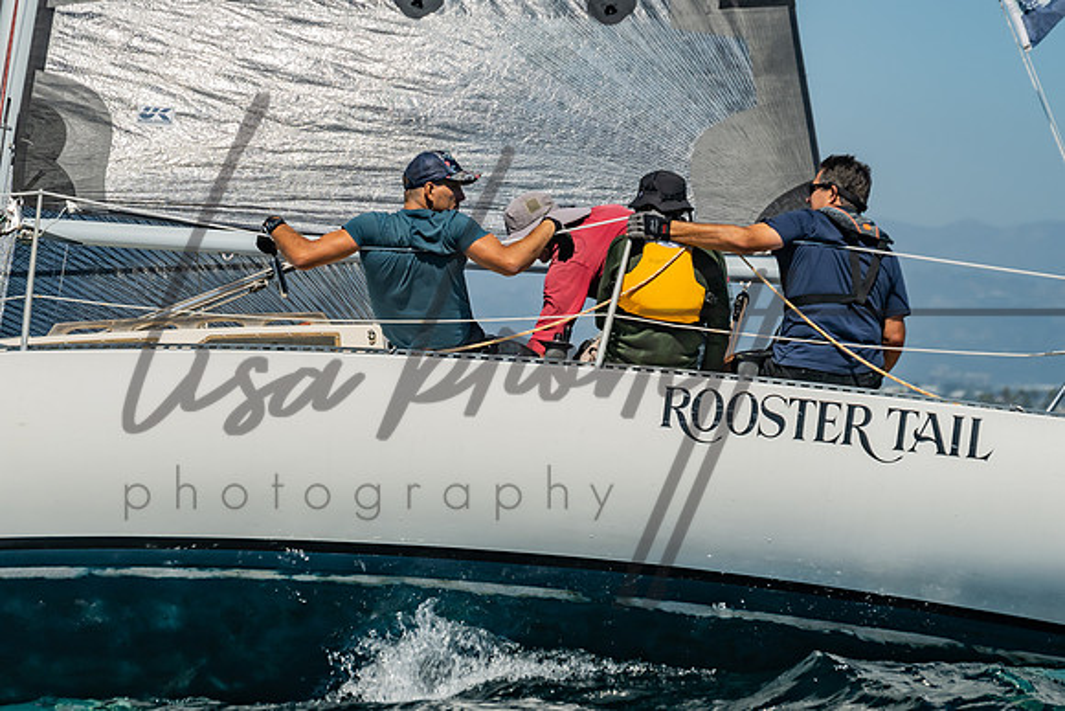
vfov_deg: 6.1
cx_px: 387
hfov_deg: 9.2
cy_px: 362
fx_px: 6628
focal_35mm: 224
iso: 160
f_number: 6.3
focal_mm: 130
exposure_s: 1/640
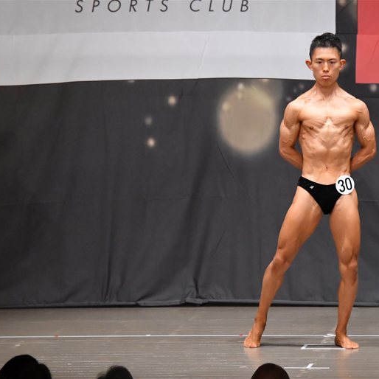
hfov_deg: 6.3
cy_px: 190
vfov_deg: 6.3
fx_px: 3444
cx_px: 278
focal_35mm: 278
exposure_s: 1/400
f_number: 5.6
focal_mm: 145
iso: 6400
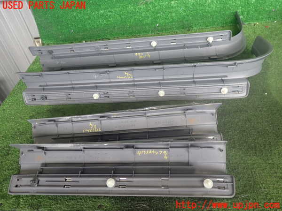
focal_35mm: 30
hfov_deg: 60.0
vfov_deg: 46.8
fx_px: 244
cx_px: 141
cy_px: 106
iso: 200
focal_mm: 5.4
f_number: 2.3
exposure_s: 1/60
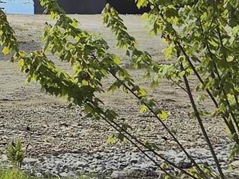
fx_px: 1153
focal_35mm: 167
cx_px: -315
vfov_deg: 8.5
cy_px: -163
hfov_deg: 10.4
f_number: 1.8
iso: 32
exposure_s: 1/7734
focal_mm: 5.4
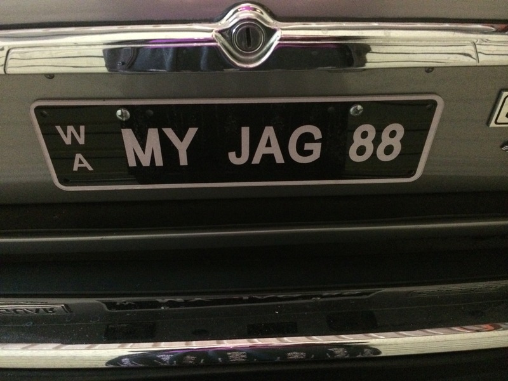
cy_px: 190
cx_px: 254
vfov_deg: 46.8
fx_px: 440
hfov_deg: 60.0
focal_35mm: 30
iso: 800
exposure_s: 1/15
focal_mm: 4.12
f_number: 2.2
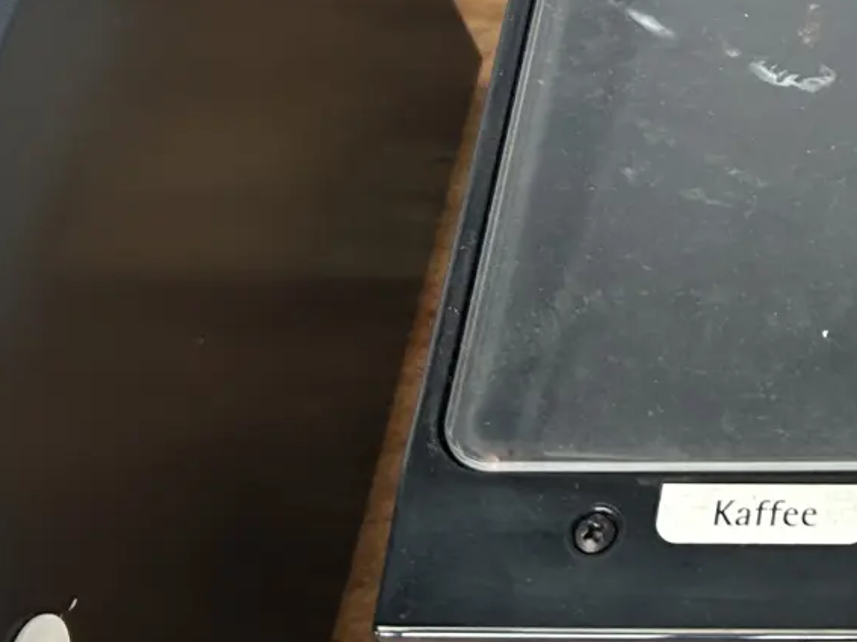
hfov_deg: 19.2
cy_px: -39
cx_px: 1324
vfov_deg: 16.3
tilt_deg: -53.7
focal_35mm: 88
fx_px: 2178
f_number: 1.5
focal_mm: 5.7
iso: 100
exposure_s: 1/121
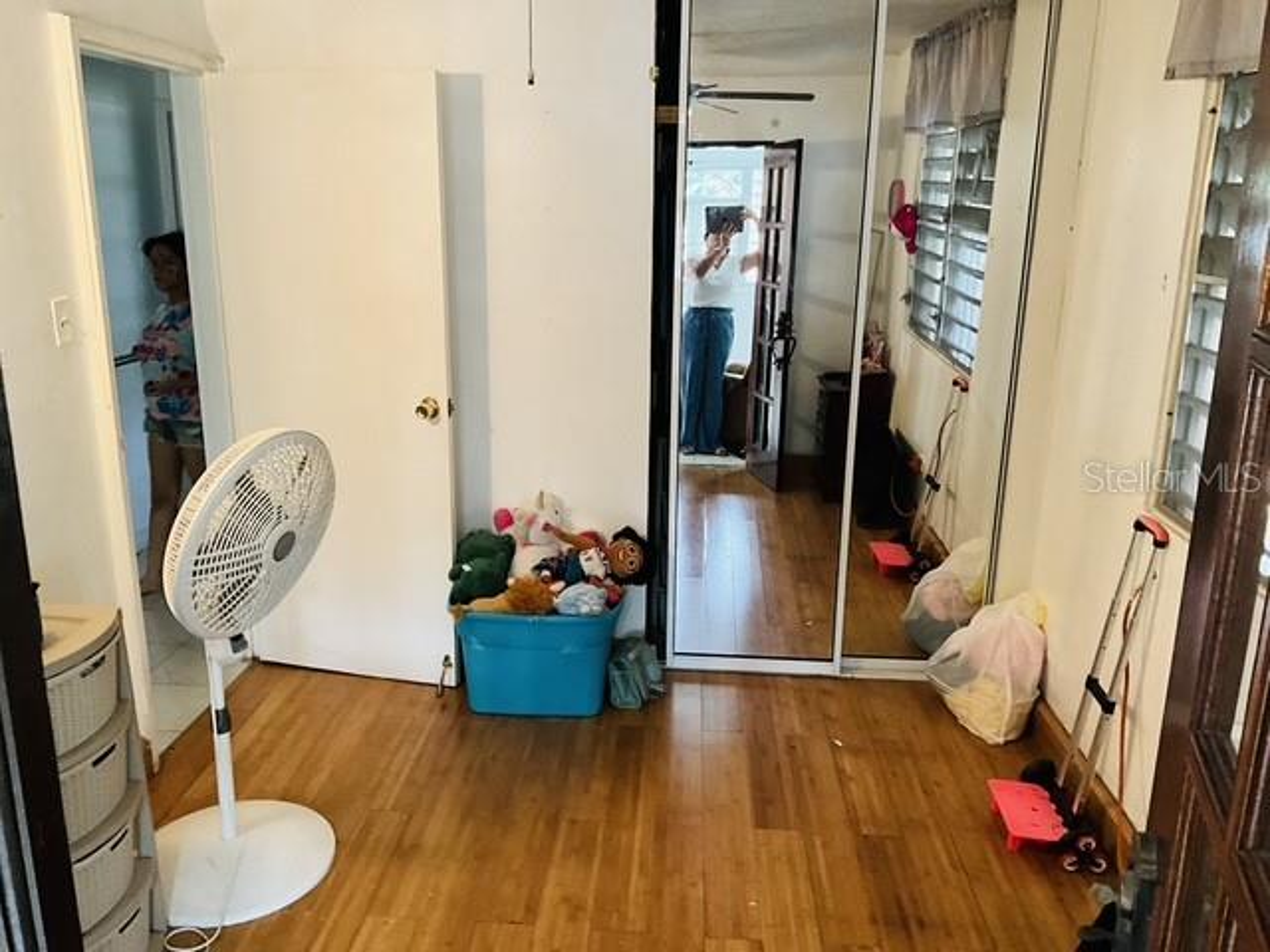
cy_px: 476
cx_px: 635
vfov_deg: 48.2
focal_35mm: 29
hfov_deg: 61.7
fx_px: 1064
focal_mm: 3
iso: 250
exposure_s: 1/60
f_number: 1.8
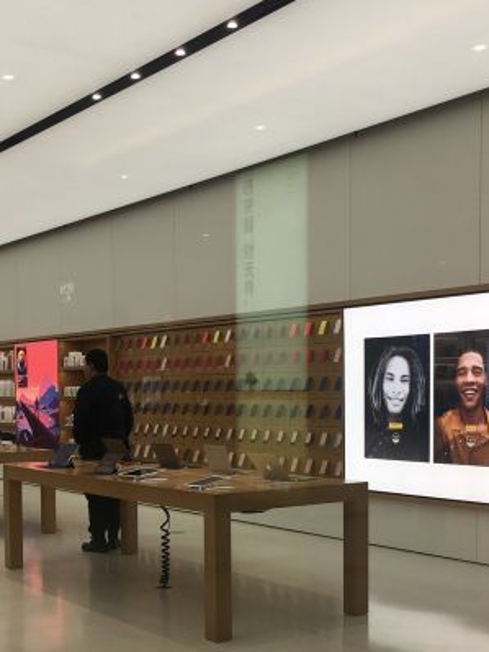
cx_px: 220
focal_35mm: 51
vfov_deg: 36.9
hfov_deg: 28.6
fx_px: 960
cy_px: 452
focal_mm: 4.15
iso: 25
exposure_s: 1/100
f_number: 2.2
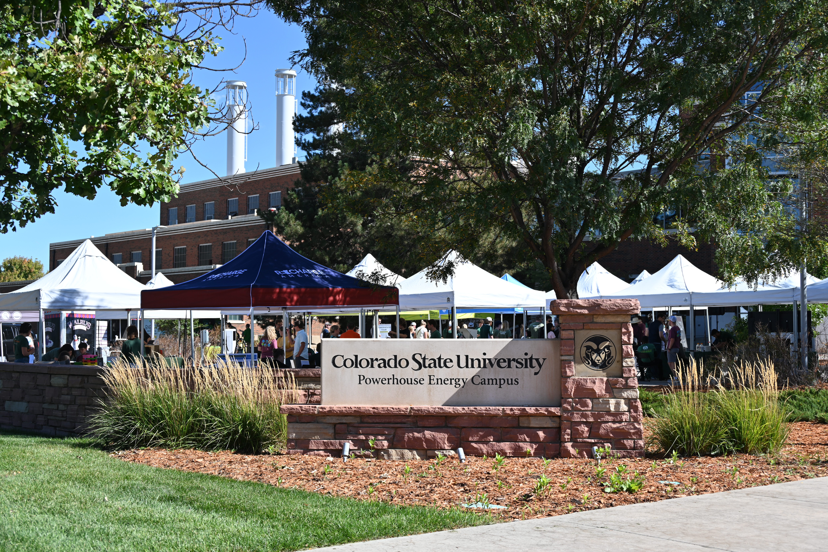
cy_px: 276
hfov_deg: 38.2
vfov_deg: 26.0
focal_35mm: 52
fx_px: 1196
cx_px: 414
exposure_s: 1/320
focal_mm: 52
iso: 100
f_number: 6.3
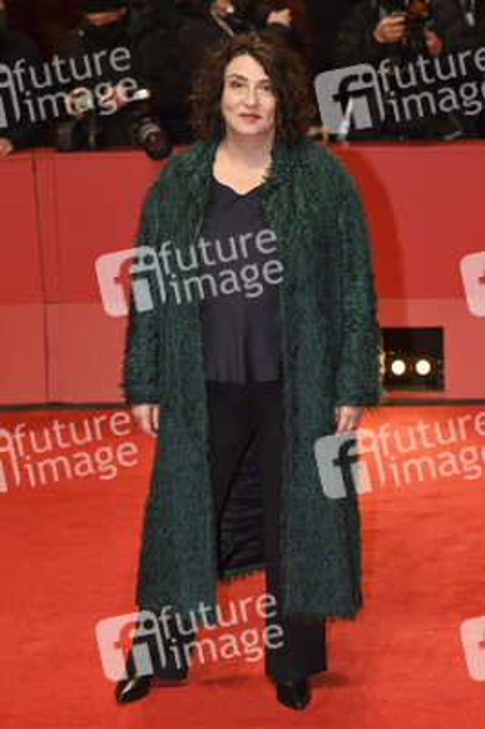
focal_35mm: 70
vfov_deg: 28.9
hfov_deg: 19.4
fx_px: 1417
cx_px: 242
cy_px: 364
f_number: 3.5
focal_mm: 70
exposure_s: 1/400
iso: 800
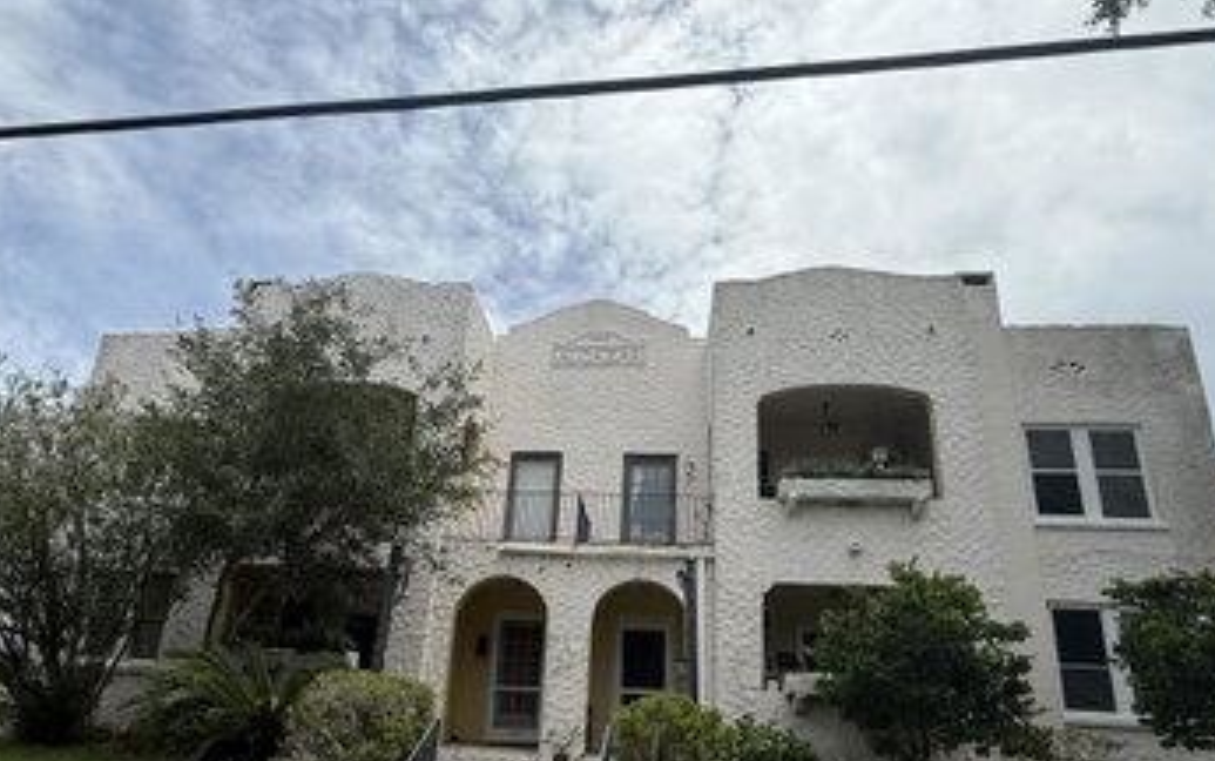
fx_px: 729
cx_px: 588
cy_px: 500
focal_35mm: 22
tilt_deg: +19.3
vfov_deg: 54.1
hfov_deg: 79.6
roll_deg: -3.2
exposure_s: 1/2165
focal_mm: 2.22
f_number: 2.2
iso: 50
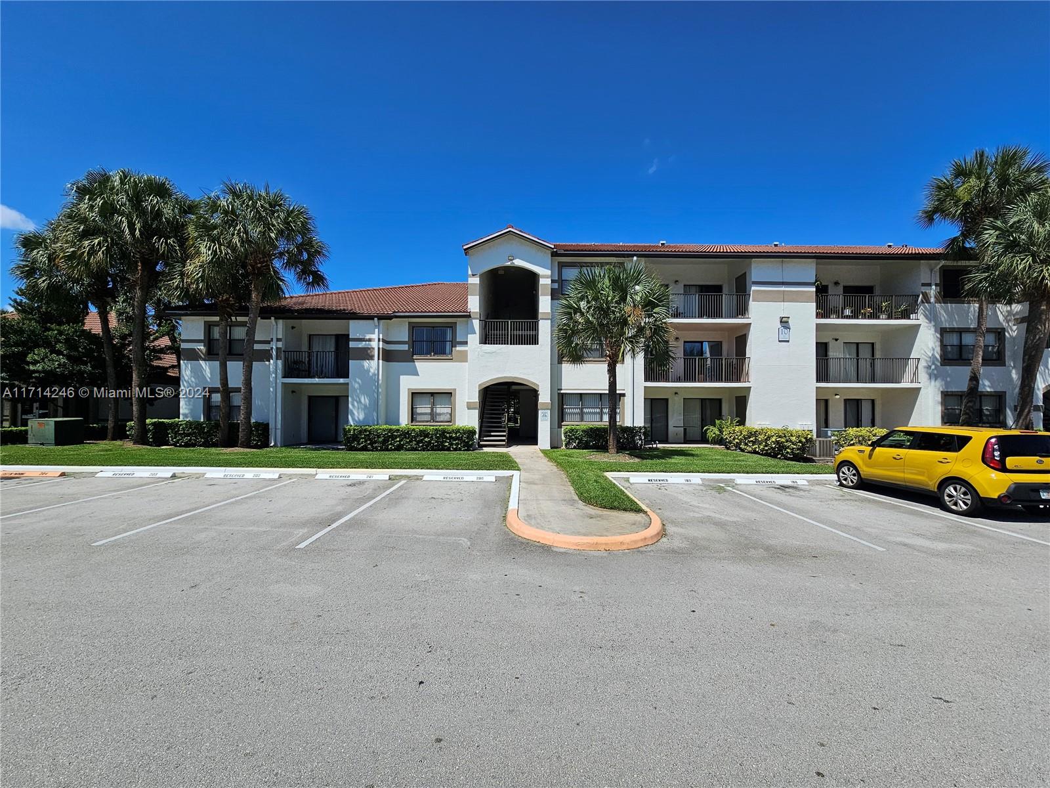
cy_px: 394
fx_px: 394
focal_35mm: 13
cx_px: 525
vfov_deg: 89.9
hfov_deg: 106.2
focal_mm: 2.2
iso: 50
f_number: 2.2
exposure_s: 1/3913
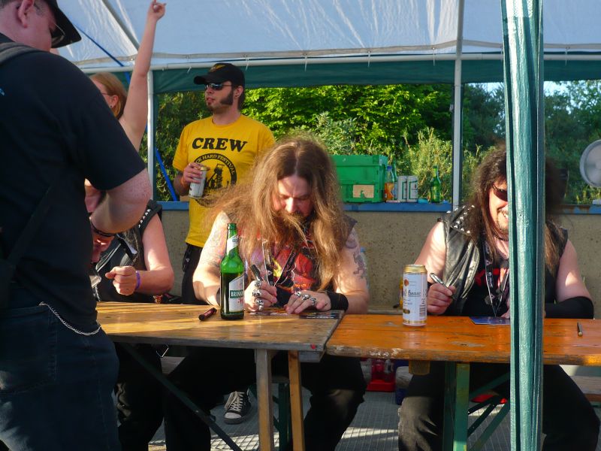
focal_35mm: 38
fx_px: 660
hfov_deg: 49.0
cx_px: 300
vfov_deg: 37.7
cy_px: 226
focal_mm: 6.2
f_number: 3.2
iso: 100
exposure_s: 1/200
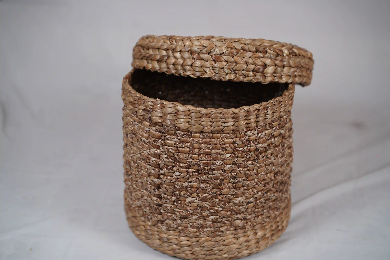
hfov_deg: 36.2
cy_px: 130
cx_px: 195
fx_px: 596
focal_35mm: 55
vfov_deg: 24.6
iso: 200
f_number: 3.2
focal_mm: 55
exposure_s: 1/125
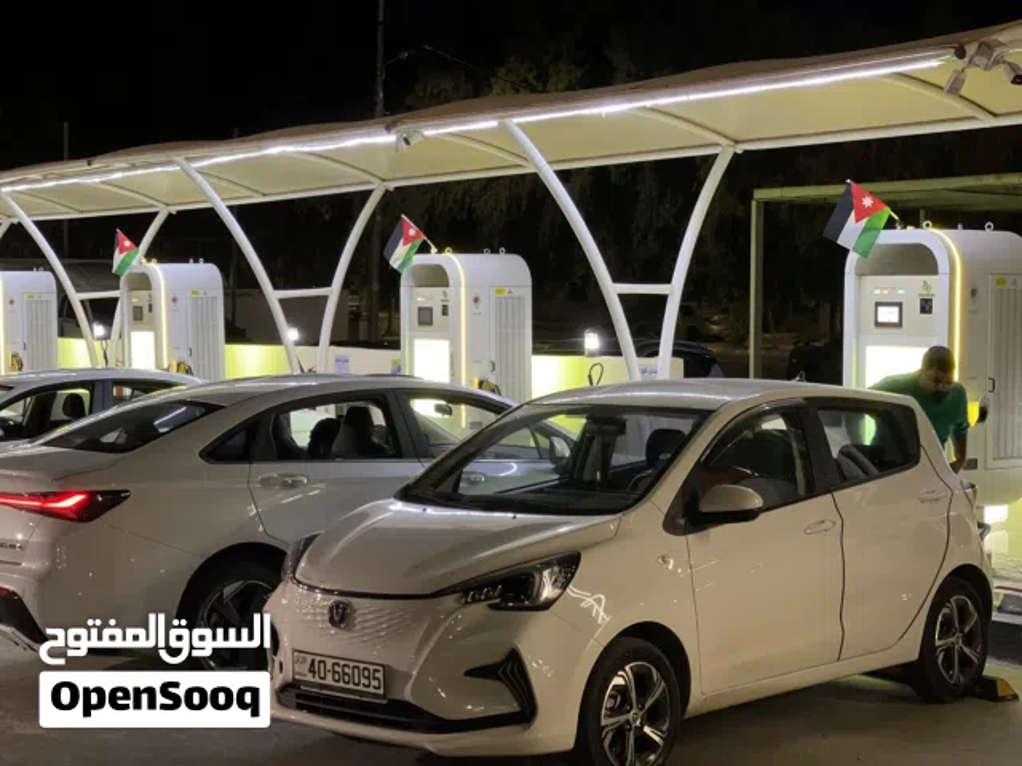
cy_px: 383
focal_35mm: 64
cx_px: 511
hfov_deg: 30.3
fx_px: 1890
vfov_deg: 22.9
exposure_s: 1/33
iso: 200
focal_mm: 7.5
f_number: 2.2
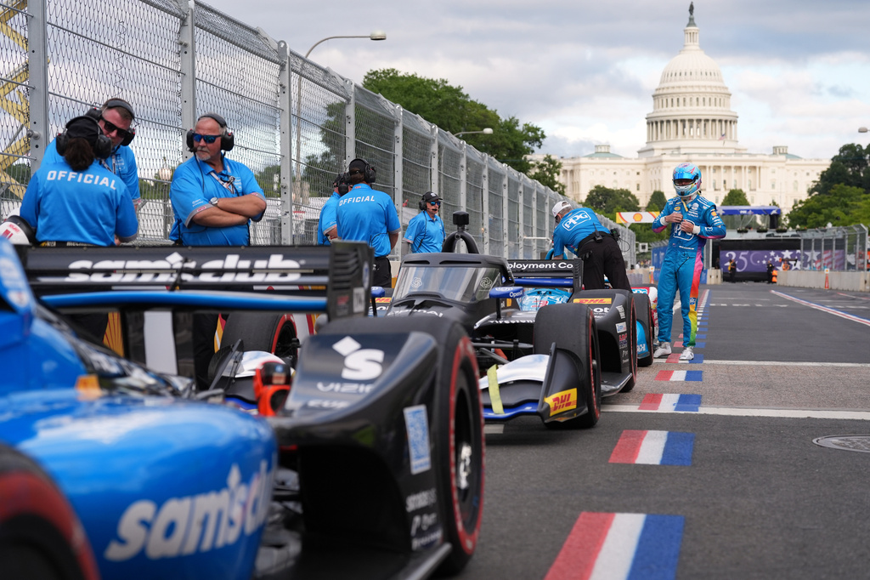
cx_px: 435
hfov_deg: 28.9
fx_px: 1691
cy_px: 290
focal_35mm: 70
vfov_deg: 19.4
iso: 500
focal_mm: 70
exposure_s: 1/1600
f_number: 4.5
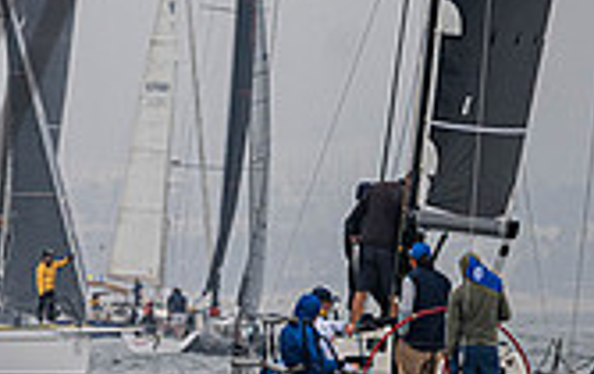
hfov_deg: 2.1
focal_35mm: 984
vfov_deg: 1.3
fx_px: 15956
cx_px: -287
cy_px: -27
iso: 400
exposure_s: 1/5000
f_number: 5.6
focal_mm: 250
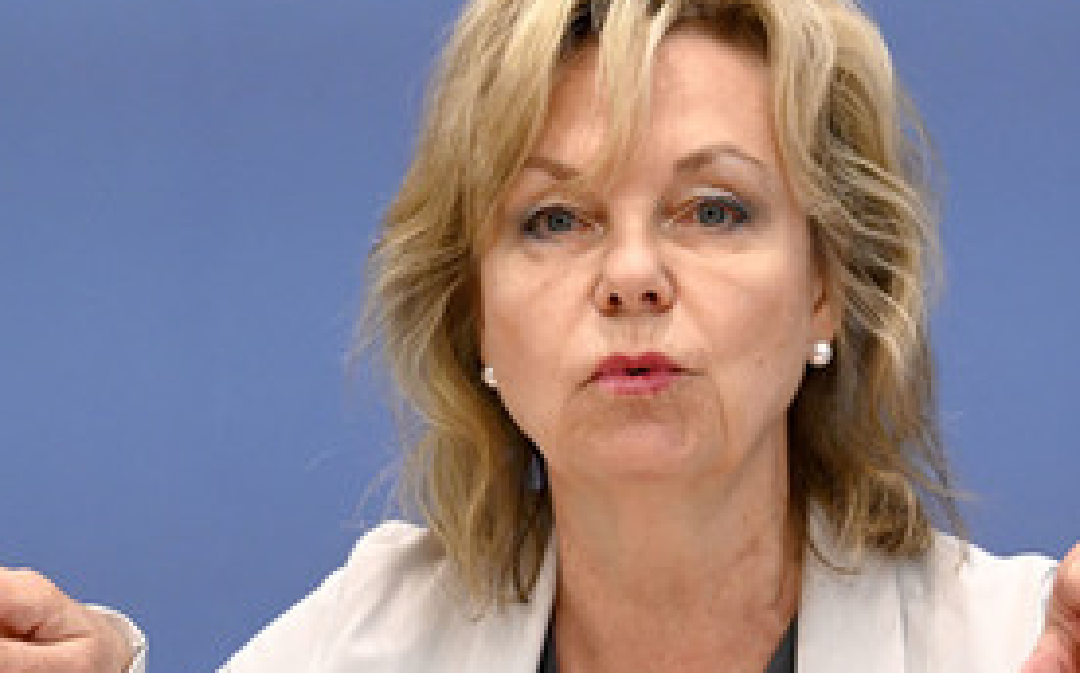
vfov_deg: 6.5
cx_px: 593
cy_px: 466
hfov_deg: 10.5
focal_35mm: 200
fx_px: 5882
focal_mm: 120
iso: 5000
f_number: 5.6
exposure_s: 1/800
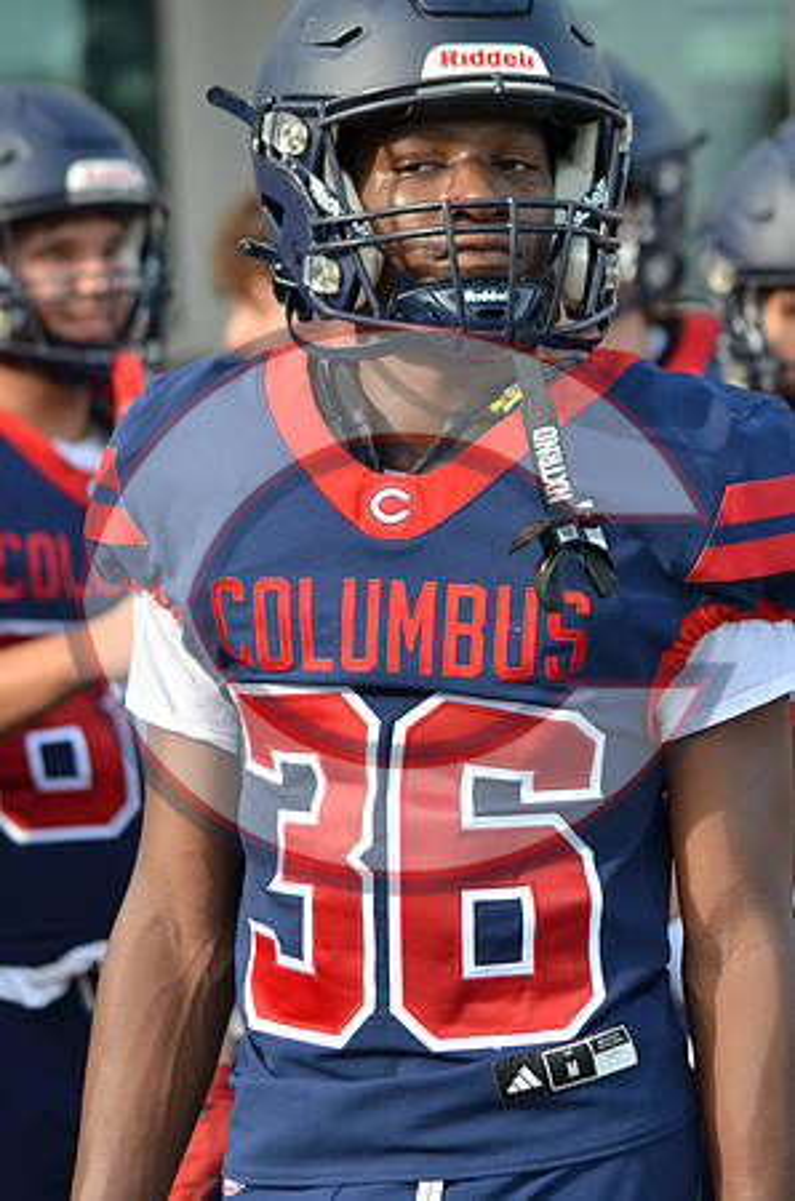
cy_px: 600
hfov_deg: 6.8
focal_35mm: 202
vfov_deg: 10.2
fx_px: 6738
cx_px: 398
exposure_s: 1/1000
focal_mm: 135
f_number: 4.8
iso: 500
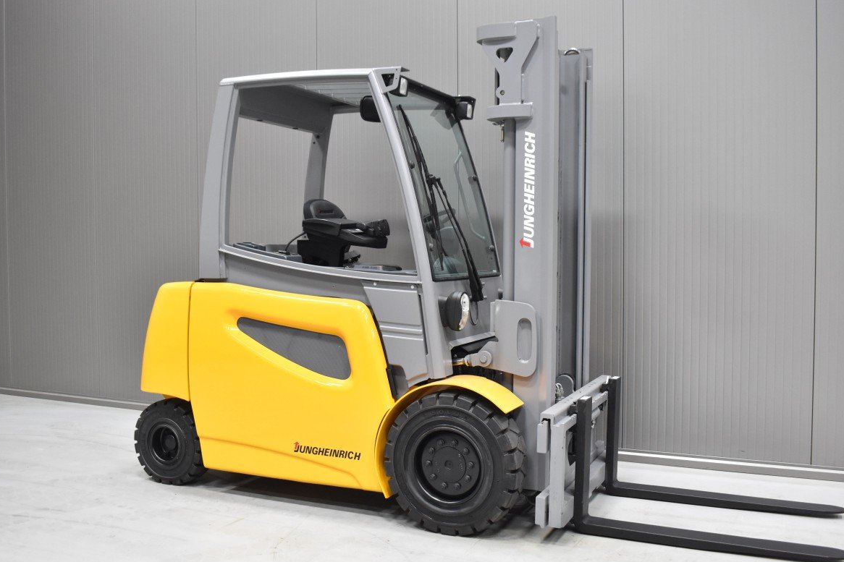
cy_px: 289
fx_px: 832
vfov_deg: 37.3
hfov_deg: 53.8
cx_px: 423
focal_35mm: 36
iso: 1600
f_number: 4.5
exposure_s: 1/40
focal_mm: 23
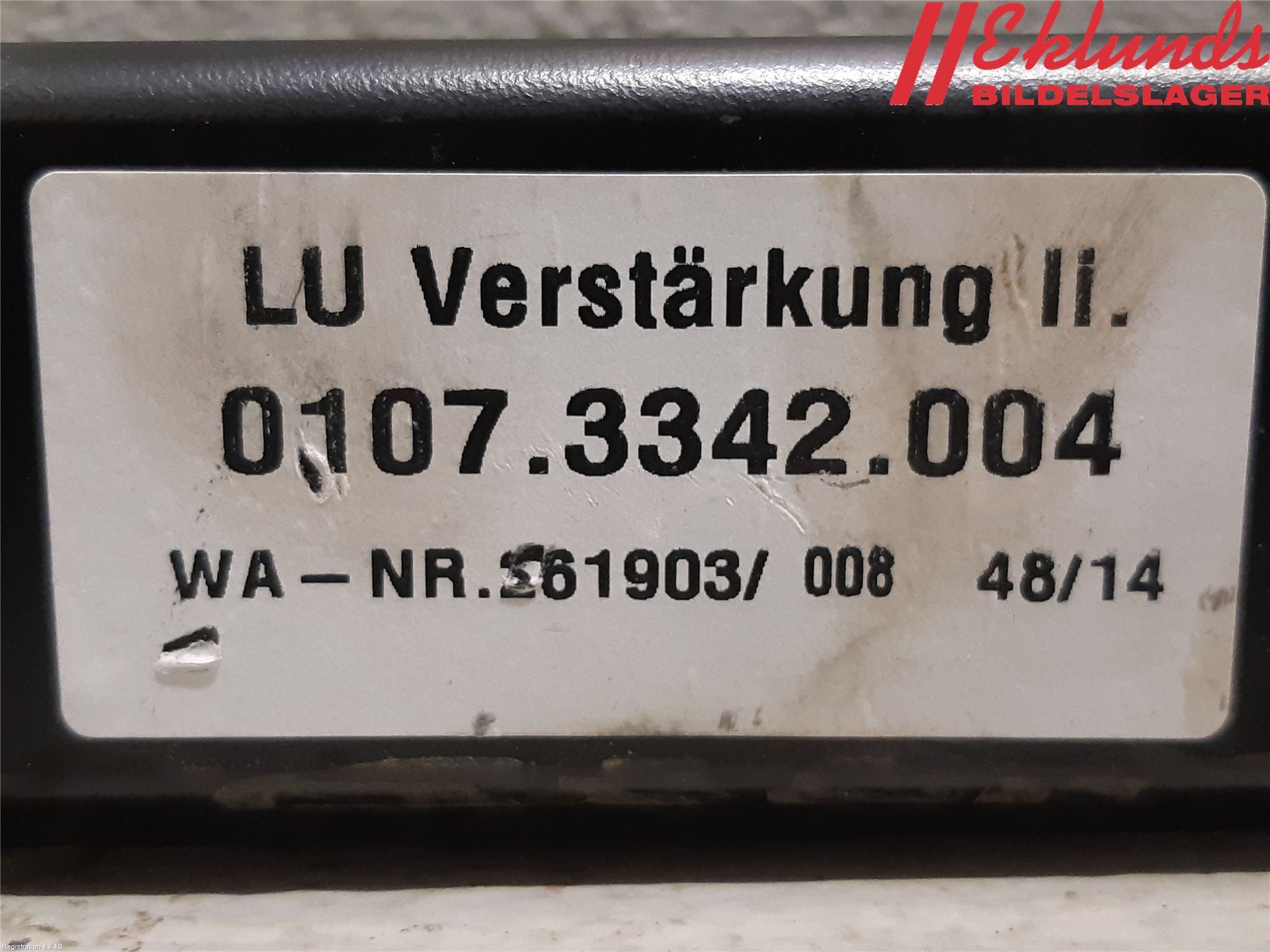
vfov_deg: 53.1
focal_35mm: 26
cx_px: 635
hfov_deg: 67.3
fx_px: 954
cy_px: 476
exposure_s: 1/50
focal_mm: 3.93
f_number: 1.7
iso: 250
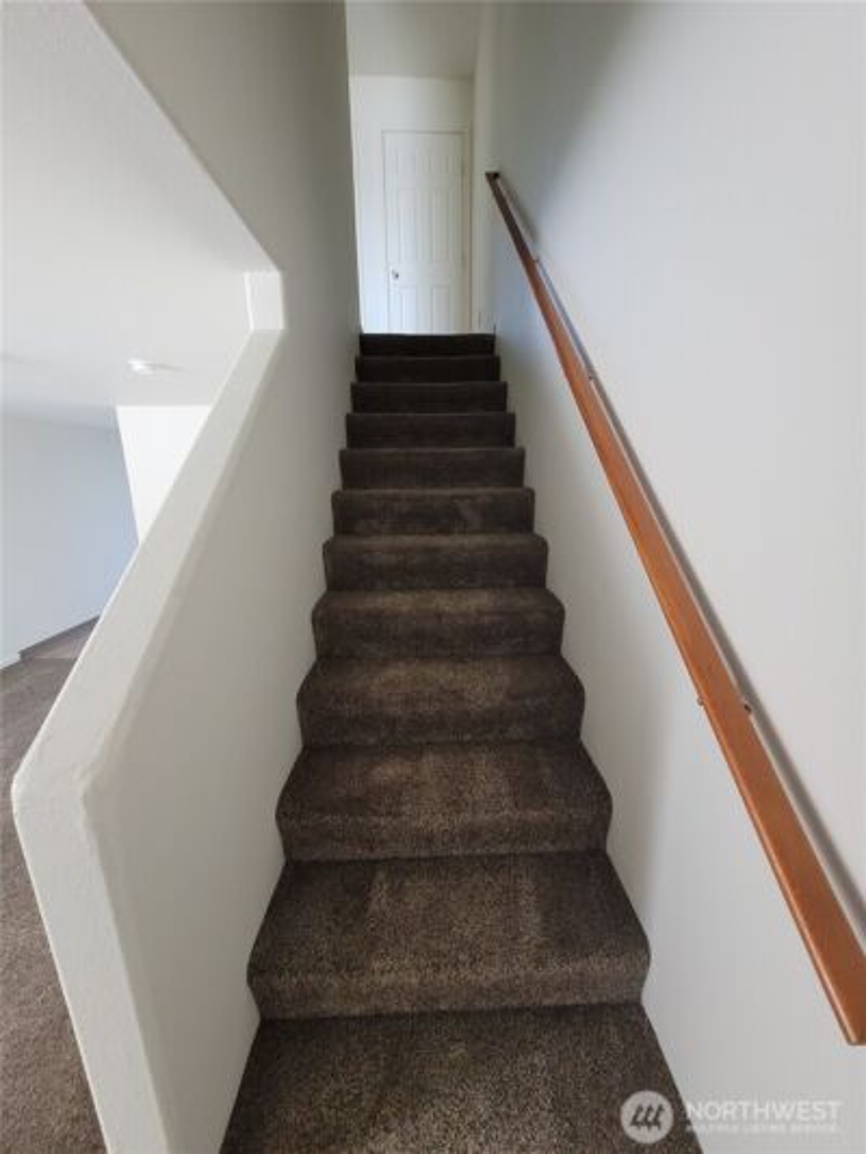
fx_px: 433
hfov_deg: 89.9
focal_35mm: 13
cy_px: 577
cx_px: 433
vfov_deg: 106.2
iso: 250
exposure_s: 1/60
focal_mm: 1.74
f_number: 2.2
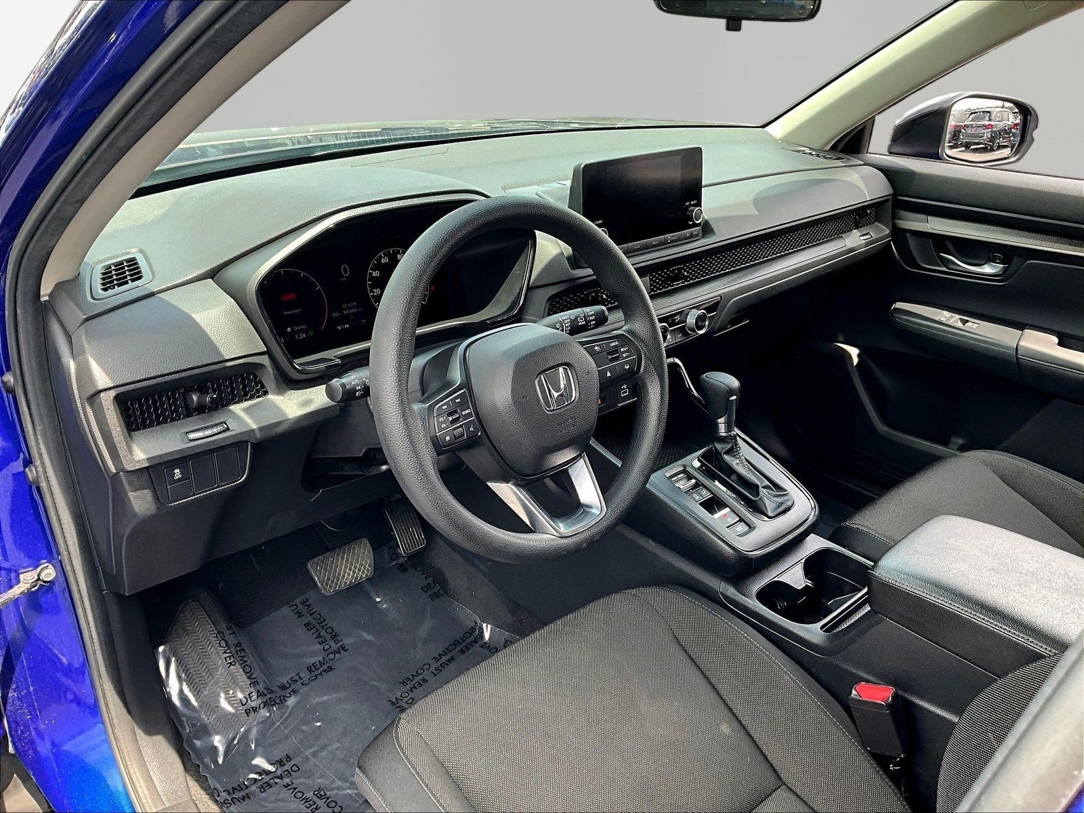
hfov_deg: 61.7
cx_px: 542
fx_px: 908
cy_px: 406
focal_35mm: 29
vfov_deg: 48.2
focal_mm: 3
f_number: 1.8
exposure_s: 1/122
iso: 25
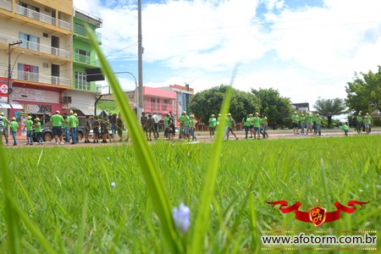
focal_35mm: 30
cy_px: 127
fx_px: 317
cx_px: 190
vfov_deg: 43.6
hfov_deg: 61.9
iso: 100
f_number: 9
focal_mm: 20
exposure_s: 1/320
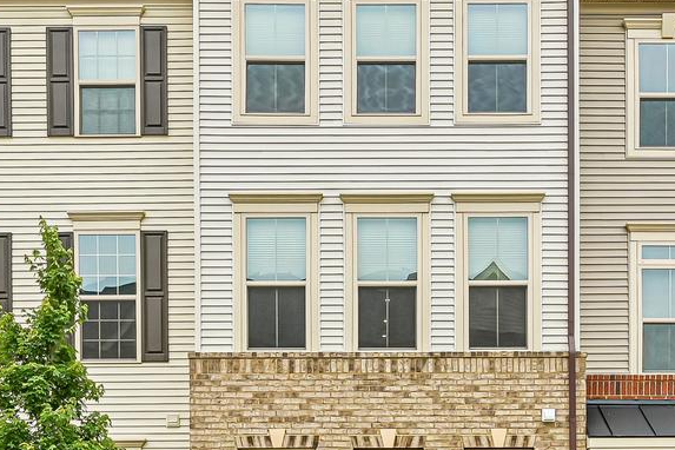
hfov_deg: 39.6
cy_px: 553
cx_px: 362
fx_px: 937
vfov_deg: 24.3
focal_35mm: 50
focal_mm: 14
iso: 100
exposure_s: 1/100
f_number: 8
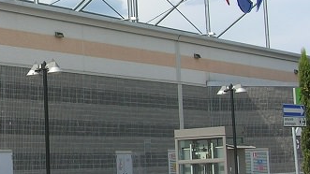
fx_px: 822
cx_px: 1
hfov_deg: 20.7
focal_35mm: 100
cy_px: 24
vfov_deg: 12.0
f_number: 5
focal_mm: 6.4
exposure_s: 1/352
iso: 50
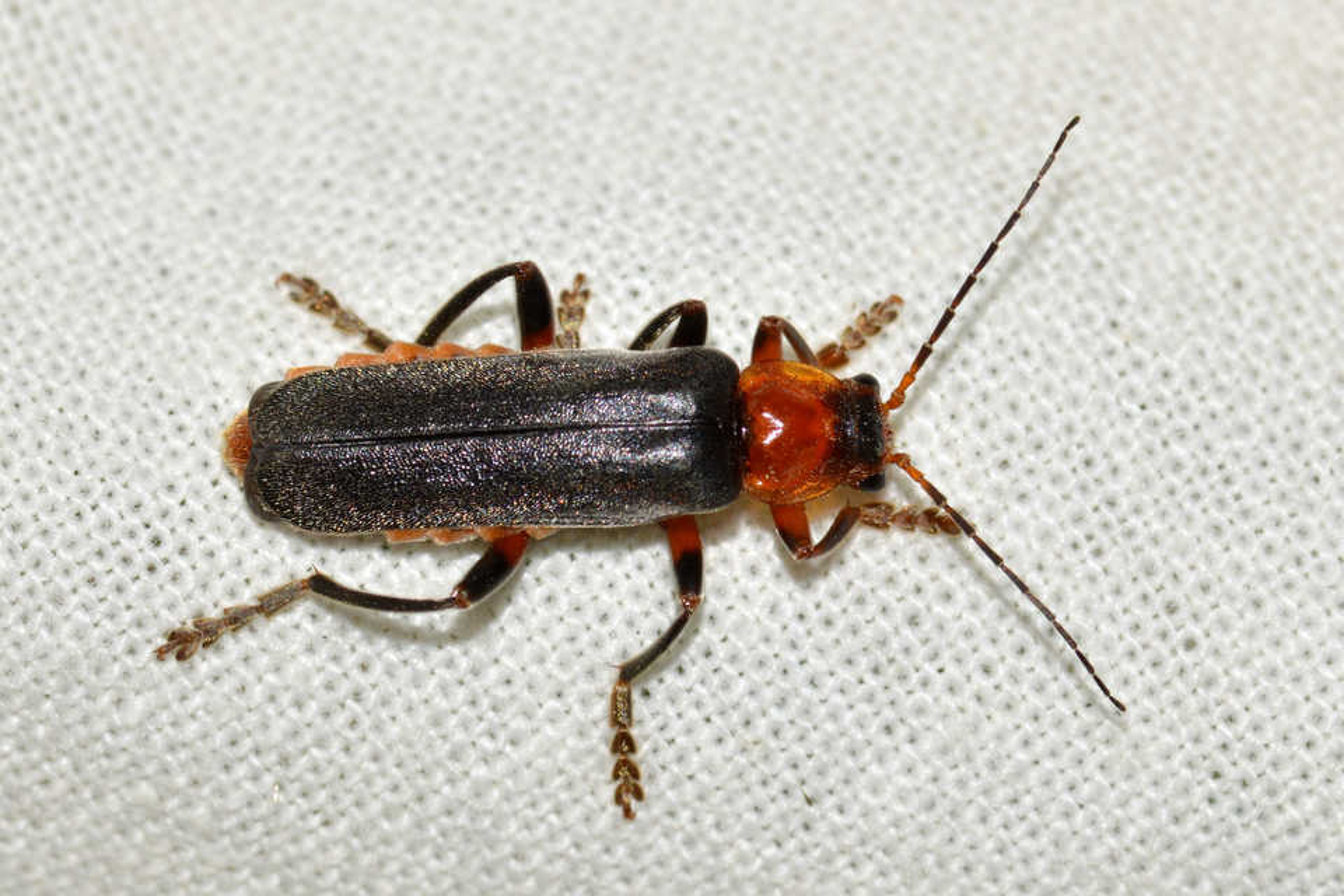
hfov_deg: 13.7
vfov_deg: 9.1
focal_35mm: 150
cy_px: 448
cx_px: 672
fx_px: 5600
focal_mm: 100
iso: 100
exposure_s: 1/200
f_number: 18
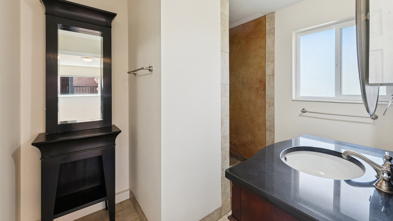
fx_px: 156
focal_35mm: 15
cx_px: 199
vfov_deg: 70.1
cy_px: 93
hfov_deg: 103.0
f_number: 8
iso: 640
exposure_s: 1/30
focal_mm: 14
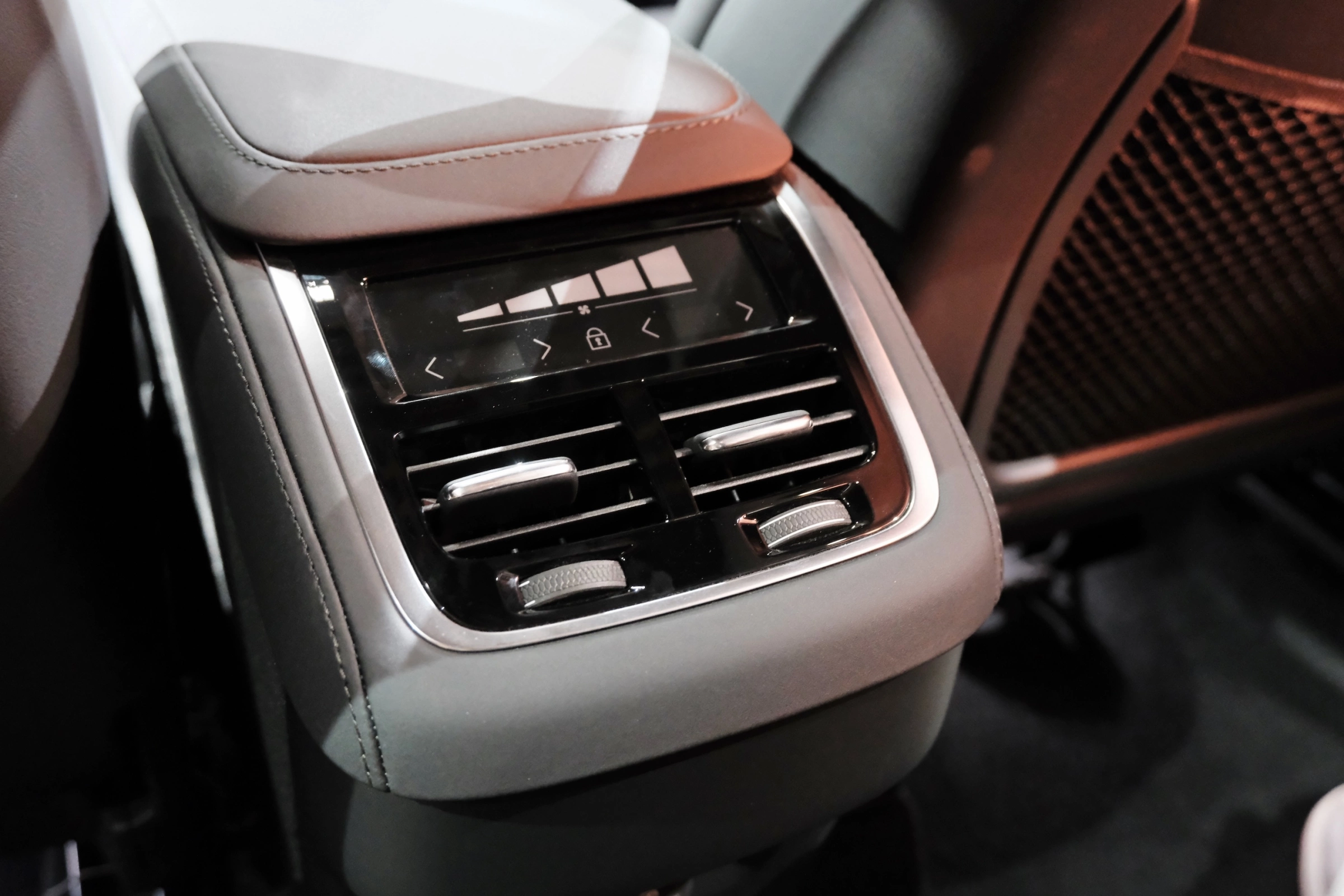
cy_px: 448
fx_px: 1269
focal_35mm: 34
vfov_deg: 38.9
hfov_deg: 55.8
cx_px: 672
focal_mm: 22.7
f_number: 3.3
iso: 8000
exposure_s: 1/34
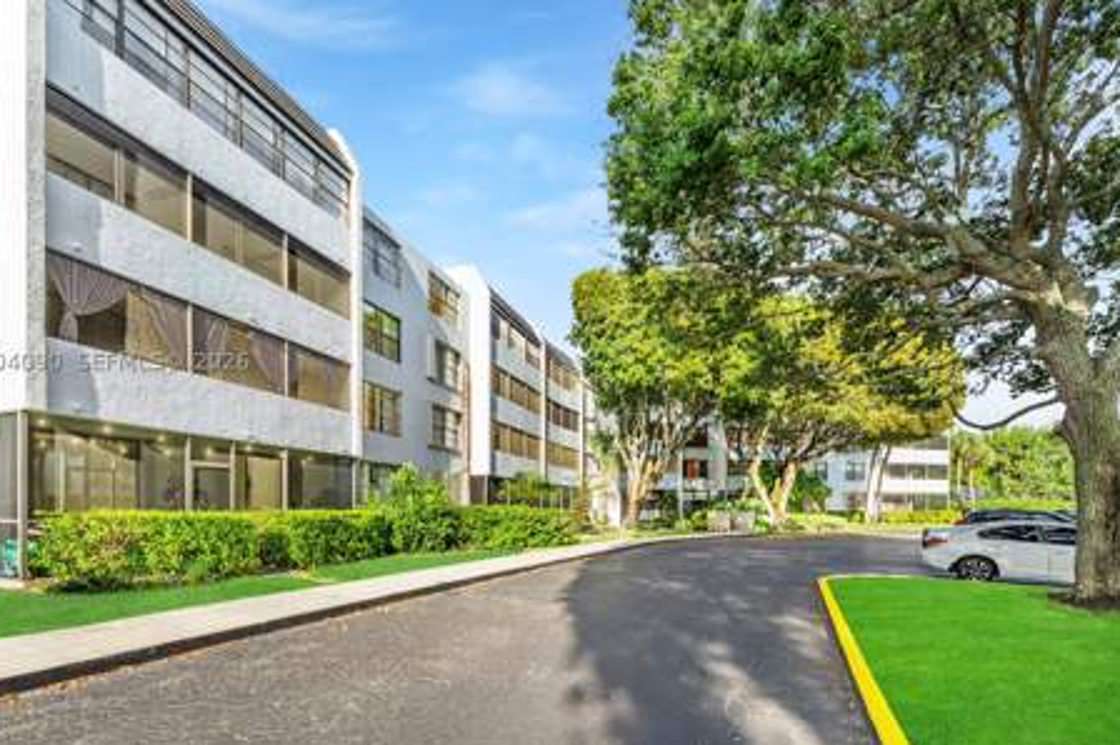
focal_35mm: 15
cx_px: 528
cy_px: 359
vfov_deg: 77.2
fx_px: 466
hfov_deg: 100.3
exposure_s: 1/60
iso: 100
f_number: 11
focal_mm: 14
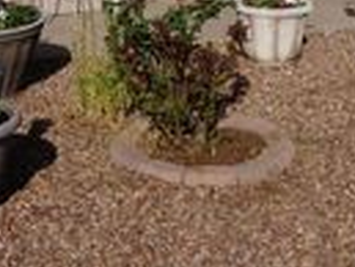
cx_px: 220
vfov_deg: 15.0
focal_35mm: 89
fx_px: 914
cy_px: -173
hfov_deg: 21.9
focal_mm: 16
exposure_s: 1/200
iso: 100
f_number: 13
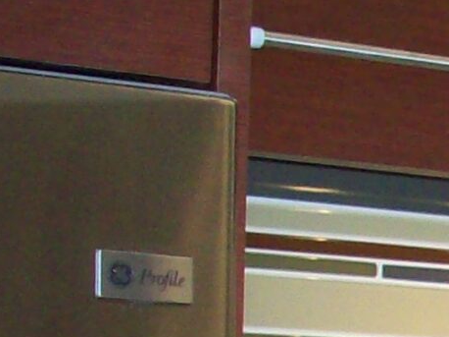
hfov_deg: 8.5
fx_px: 2684
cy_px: 800
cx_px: 1171
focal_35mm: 207
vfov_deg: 6.8
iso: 160
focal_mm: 6.2
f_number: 2.8
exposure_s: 1/64
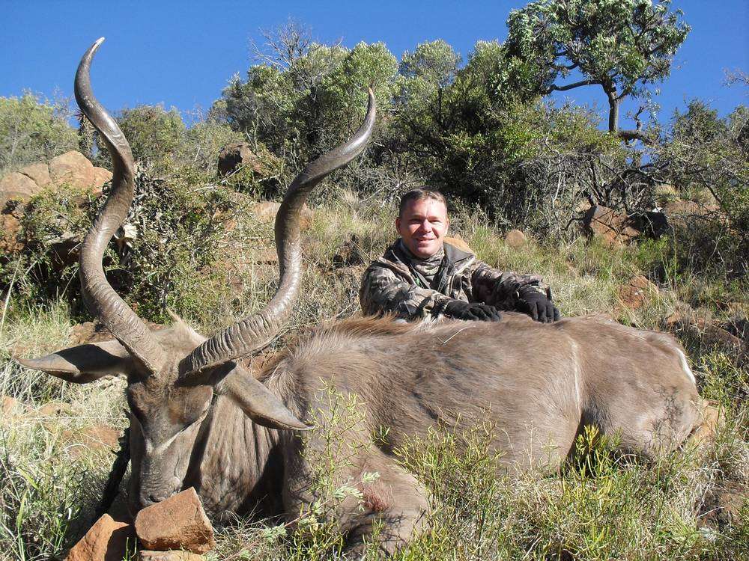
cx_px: 374
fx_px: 822
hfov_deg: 49.0
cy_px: 280
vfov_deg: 37.7
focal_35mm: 38
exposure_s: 1/90
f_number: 8.3
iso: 80
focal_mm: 6.3
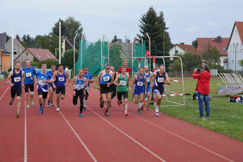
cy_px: 81
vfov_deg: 14.9
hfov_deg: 22.1
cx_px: 122
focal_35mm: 92
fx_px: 621
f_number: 6.3
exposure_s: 1/640
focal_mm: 92
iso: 1000
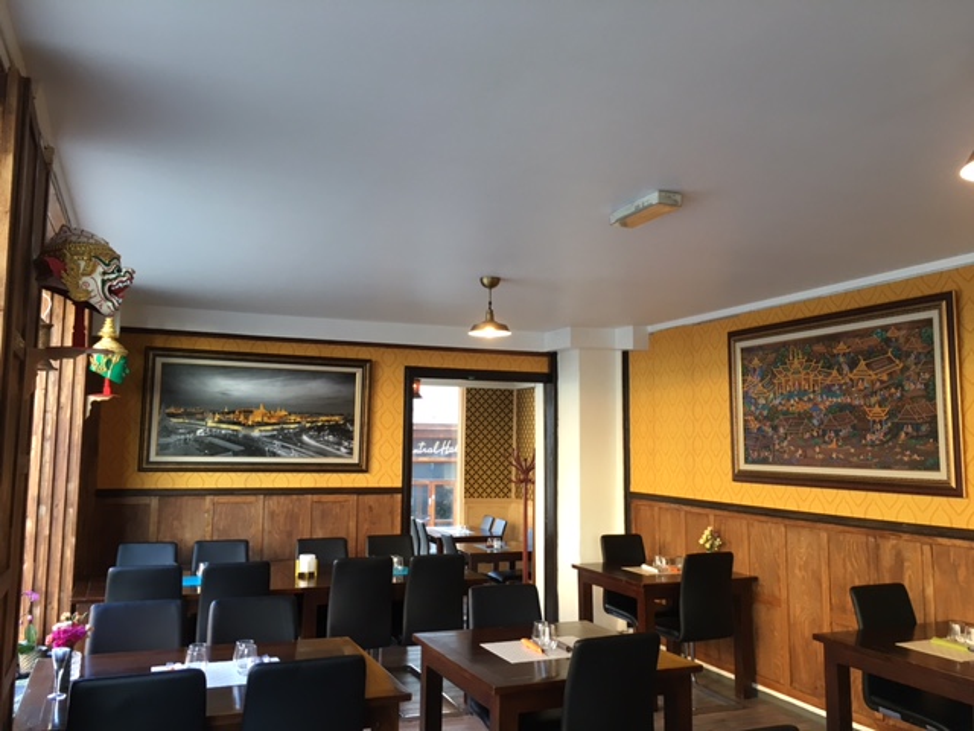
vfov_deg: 48.2
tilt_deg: +6.1
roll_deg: -1.4
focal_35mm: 29
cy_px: 366
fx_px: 816
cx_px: 487
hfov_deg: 61.7
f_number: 2.2
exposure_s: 1/33
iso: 100
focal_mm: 4.15
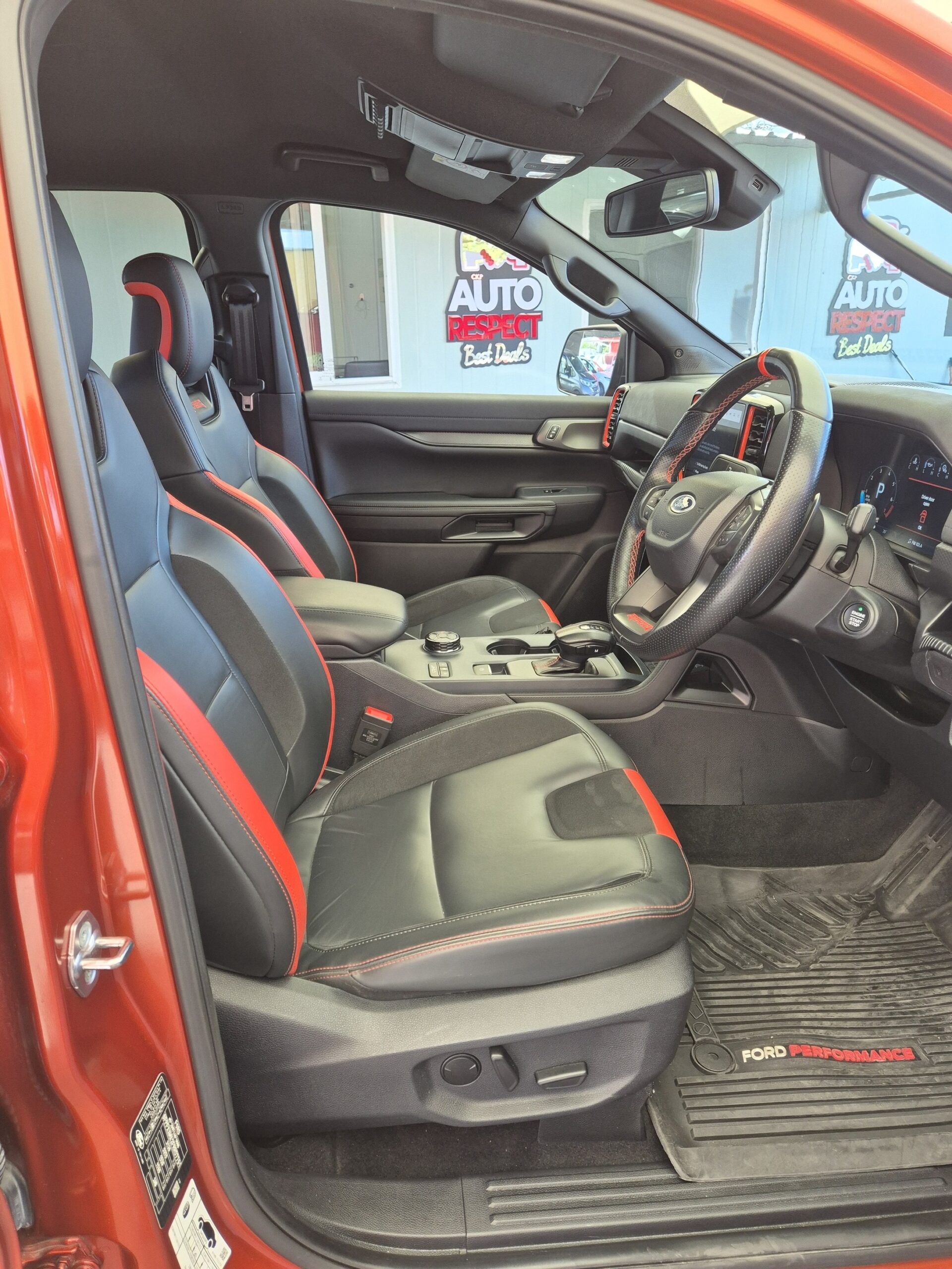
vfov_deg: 73.9
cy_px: 634
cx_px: 476
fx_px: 843
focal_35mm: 23
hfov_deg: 58.9
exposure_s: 1/180
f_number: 1.8
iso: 160
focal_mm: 5.4
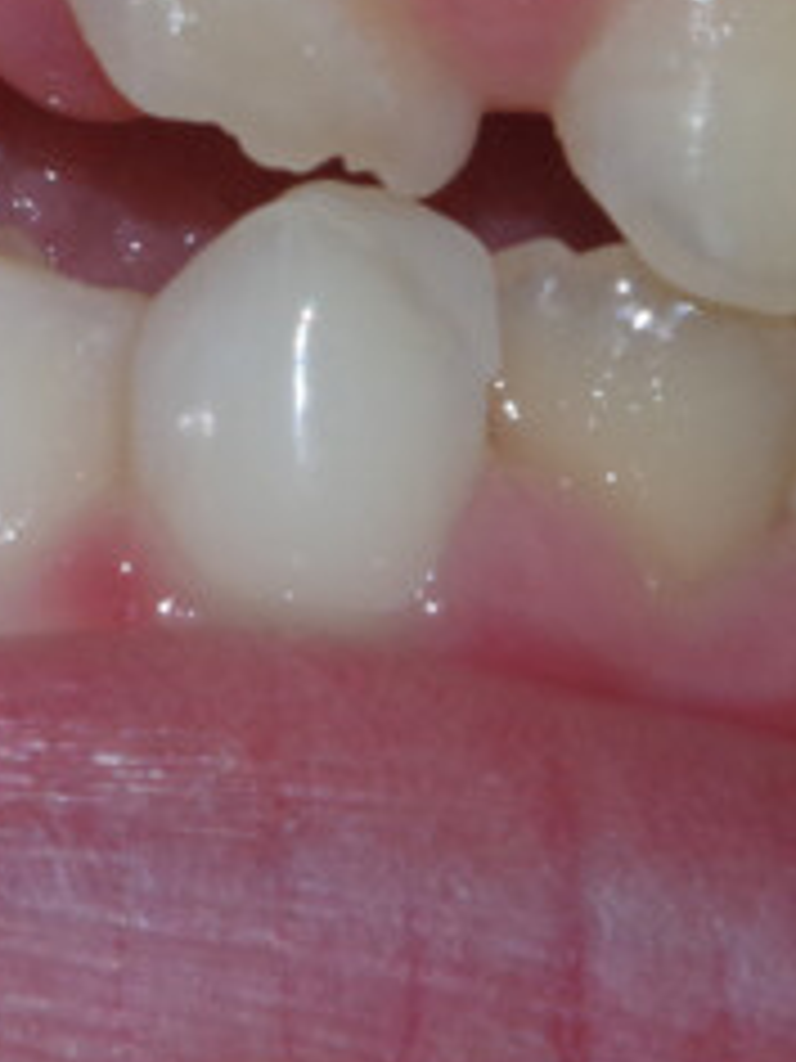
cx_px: 85
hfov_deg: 2.7
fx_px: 16894
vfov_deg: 3.6
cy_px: 58
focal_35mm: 551
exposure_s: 1/180
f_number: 22
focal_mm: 100
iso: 500
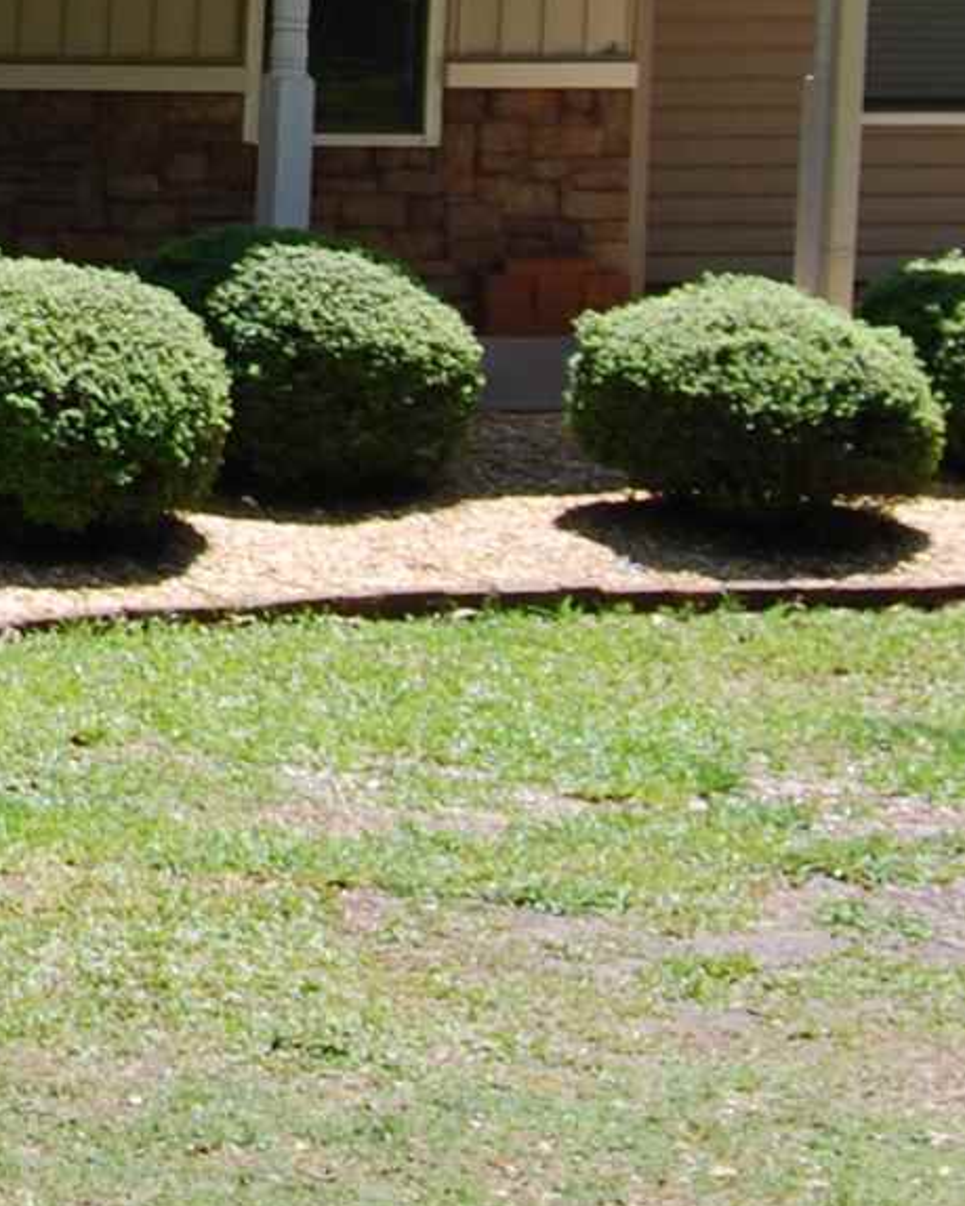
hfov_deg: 8.1
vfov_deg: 10.4
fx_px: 6463
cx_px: -986
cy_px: -506
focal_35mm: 181
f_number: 7.1
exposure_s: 1/200
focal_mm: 24
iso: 100
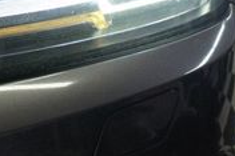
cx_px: 39
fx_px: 639
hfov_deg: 20.5
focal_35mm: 98
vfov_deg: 13.5
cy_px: -36
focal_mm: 18
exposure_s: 1/250
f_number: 4
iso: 1250
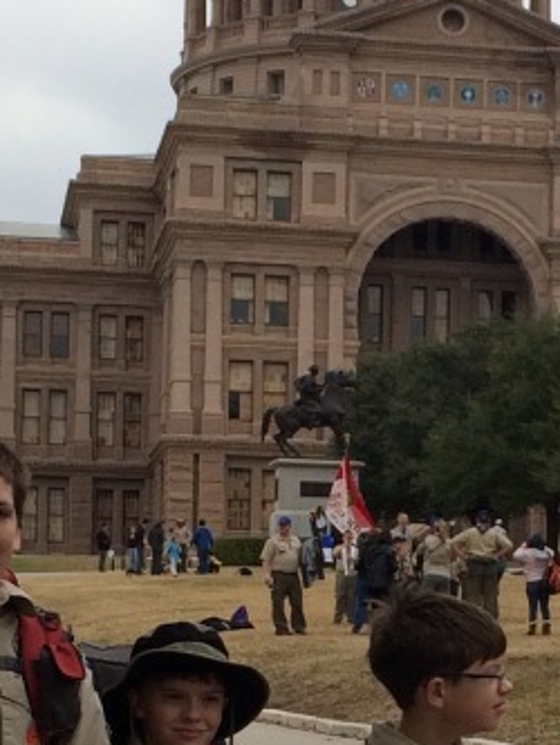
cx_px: 482
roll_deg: -1.2
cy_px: 601
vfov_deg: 16.4
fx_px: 2565
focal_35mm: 119
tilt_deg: +2.8
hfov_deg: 12.4
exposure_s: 1/1520
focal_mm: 4.15
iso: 32
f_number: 2.2
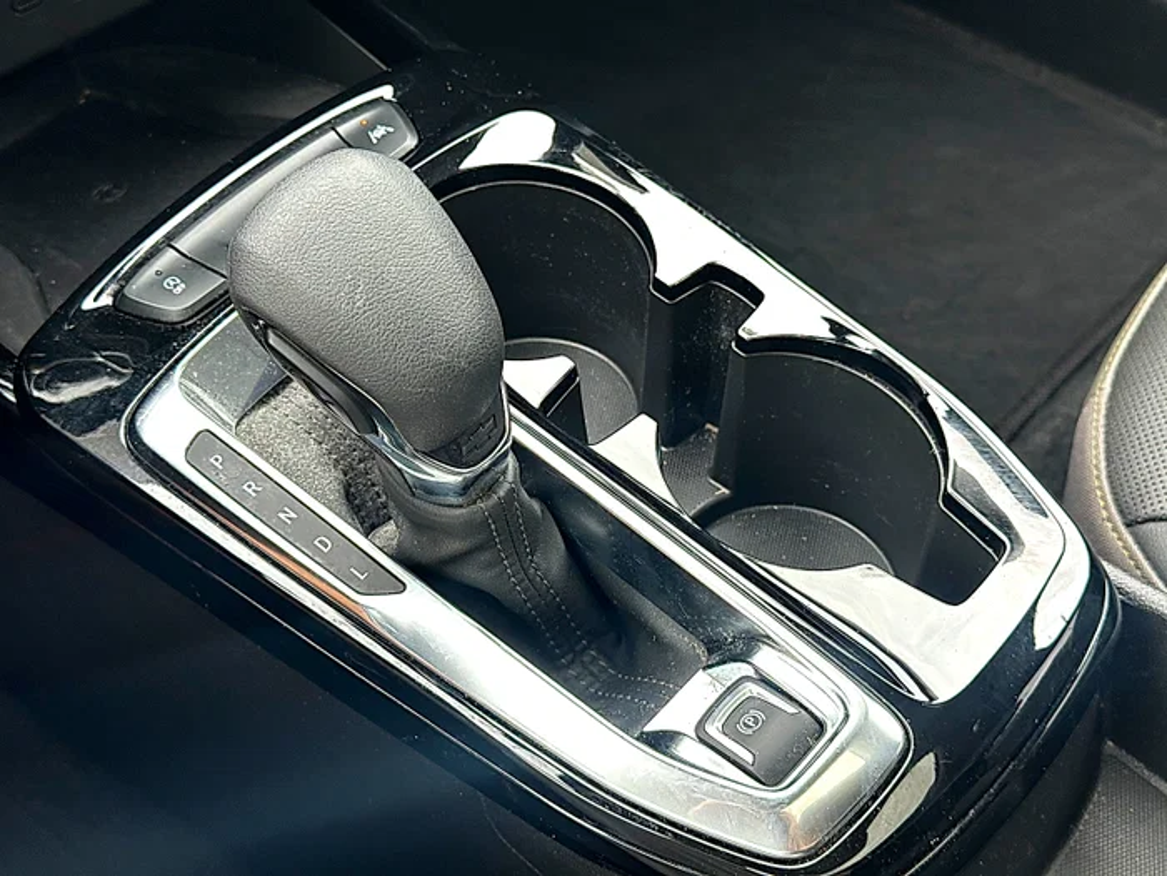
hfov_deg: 39.7
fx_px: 1618
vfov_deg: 30.3
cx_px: 584
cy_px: 438
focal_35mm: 48
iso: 64
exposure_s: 1/121
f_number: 1.78
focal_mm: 6.86
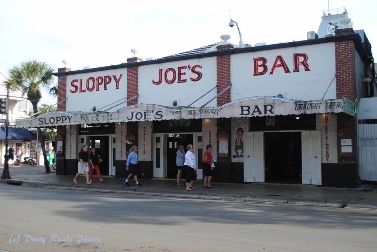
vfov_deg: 37.0
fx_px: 377
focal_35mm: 36
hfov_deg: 53.1
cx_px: 188
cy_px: 126
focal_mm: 24
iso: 100
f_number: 5
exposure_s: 1/80
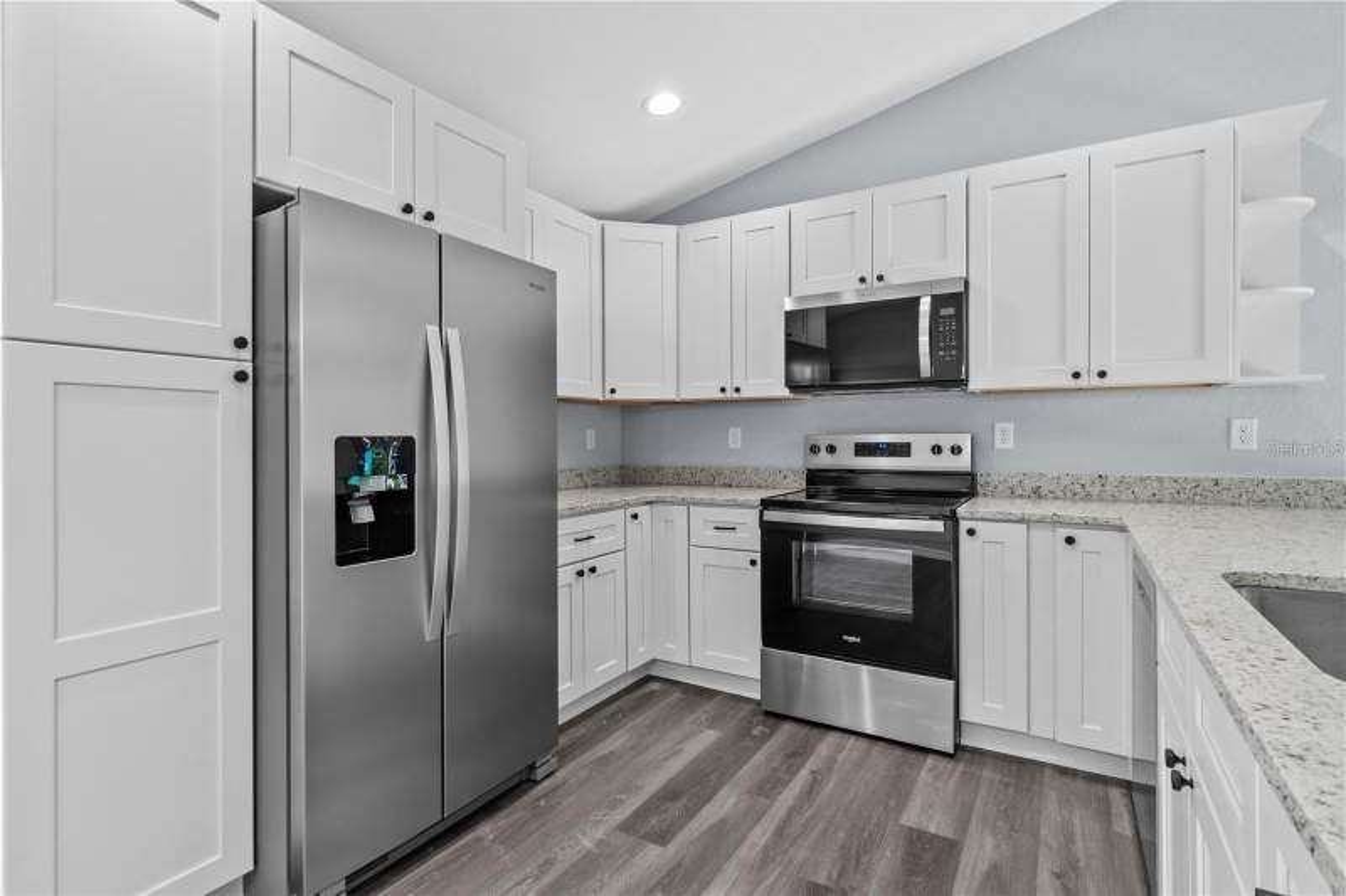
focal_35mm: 16
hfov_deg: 95.0
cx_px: 673
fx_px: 617
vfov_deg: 72.0
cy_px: 448
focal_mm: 11
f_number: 8
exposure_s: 1/1.25
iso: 250
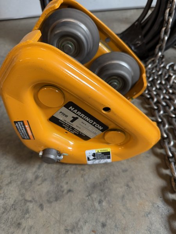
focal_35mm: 24
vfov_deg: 71.6
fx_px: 163
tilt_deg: -47.3
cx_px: 88
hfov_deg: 56.8
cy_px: 117
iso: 125
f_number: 1.78
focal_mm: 6.76
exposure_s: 1/60
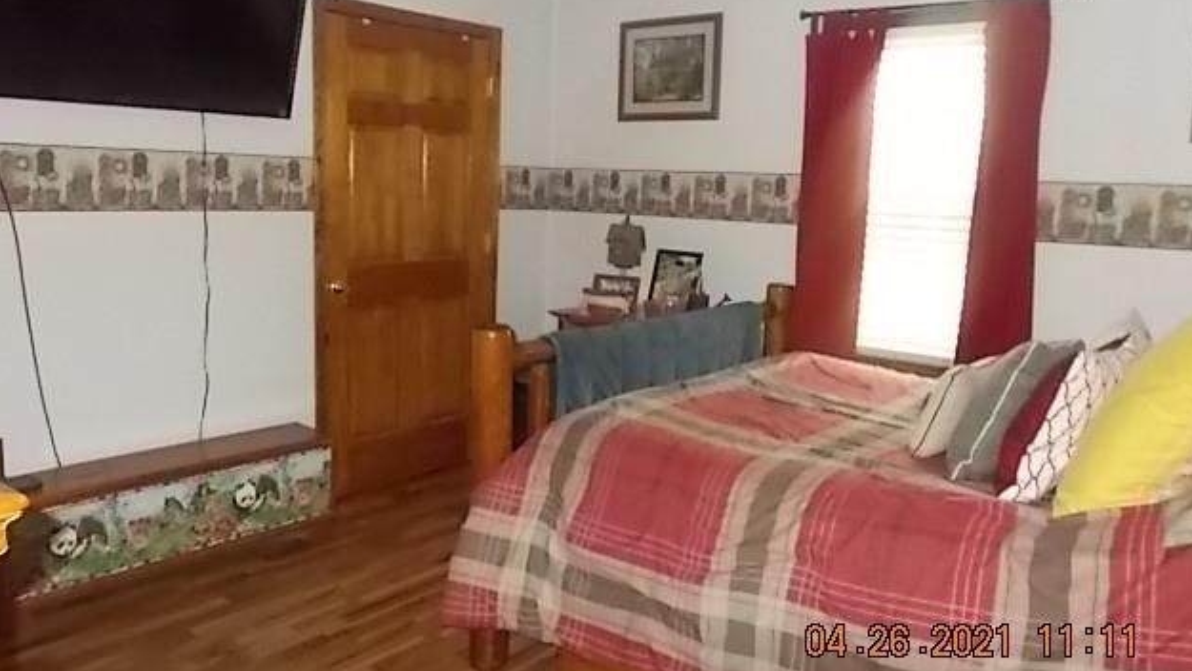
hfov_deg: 66.0
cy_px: 292
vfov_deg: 40.1
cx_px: 591
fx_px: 917
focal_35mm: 29
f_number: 3.2
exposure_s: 1/25
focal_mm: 4.6
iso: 450
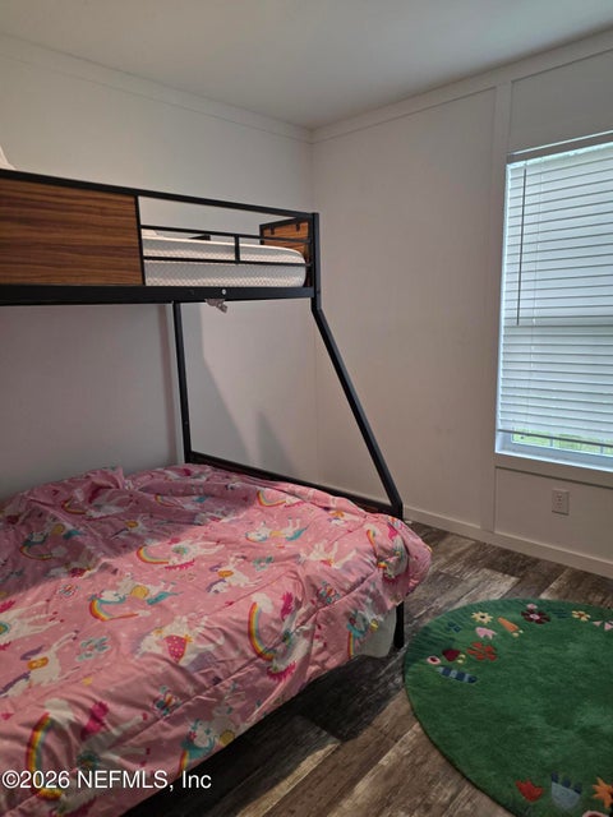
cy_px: 408
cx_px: 306
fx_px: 543
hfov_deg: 58.9
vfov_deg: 73.9
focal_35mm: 23
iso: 200
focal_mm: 6.3
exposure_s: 1/120
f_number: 1.7
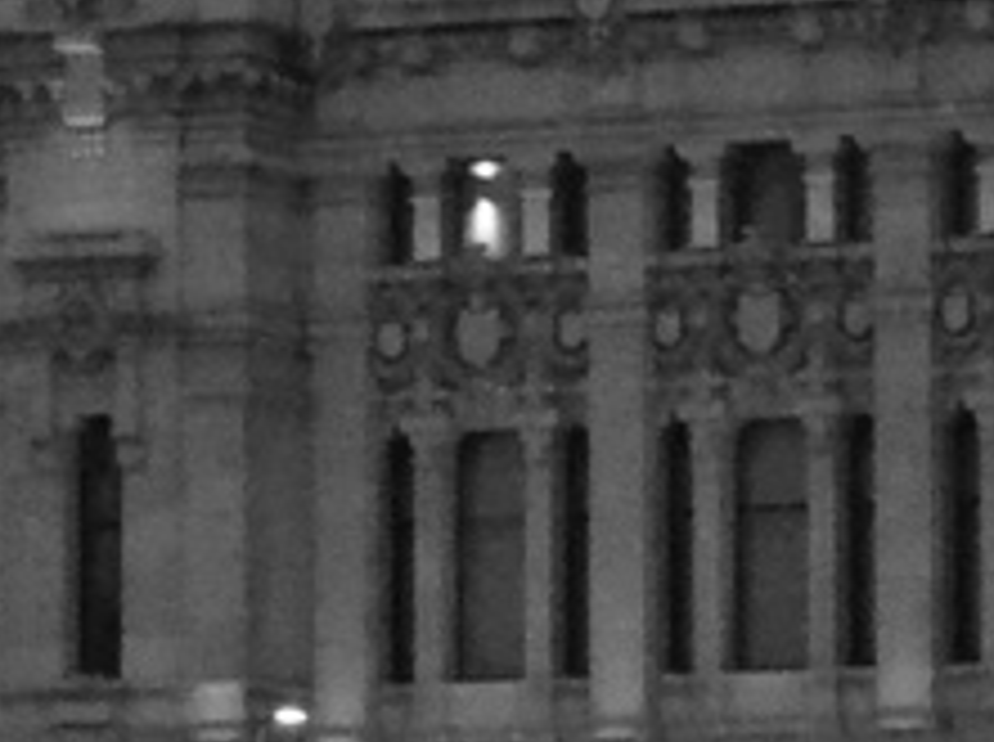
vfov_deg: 3.6
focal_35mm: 411
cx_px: 171
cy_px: -427
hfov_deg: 4.8
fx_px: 11780
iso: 6400
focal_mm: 35
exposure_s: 1/100
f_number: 10
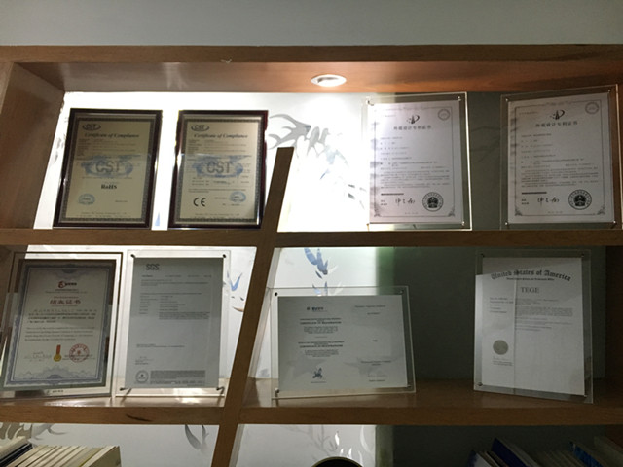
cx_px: 312
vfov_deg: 48.2
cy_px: 234
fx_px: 522
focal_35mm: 29
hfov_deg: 61.7
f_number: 2.2
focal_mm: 4.15
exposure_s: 1/25
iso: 200
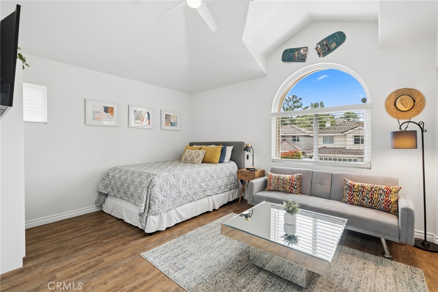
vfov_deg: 77.3
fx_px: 183
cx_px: 219
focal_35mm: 15
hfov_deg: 100.4
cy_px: 146
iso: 400
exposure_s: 1/30
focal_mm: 15
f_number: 8
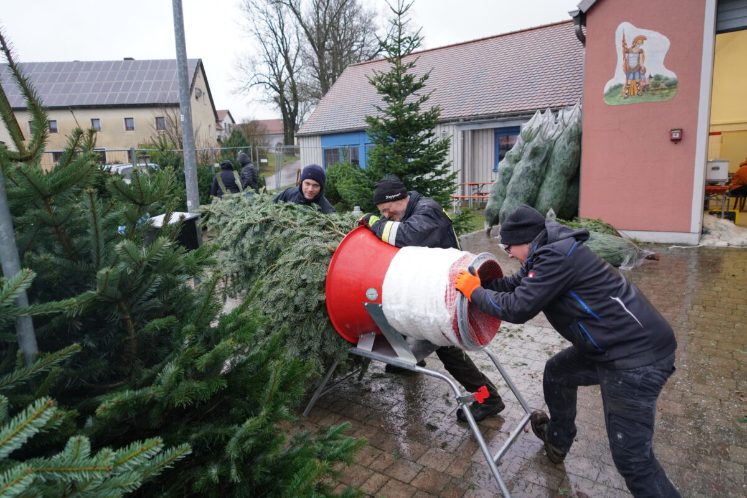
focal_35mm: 24
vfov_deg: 53.1
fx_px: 498
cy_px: 249
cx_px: 374
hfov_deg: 73.7
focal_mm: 24
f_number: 4
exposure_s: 1/160
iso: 1600
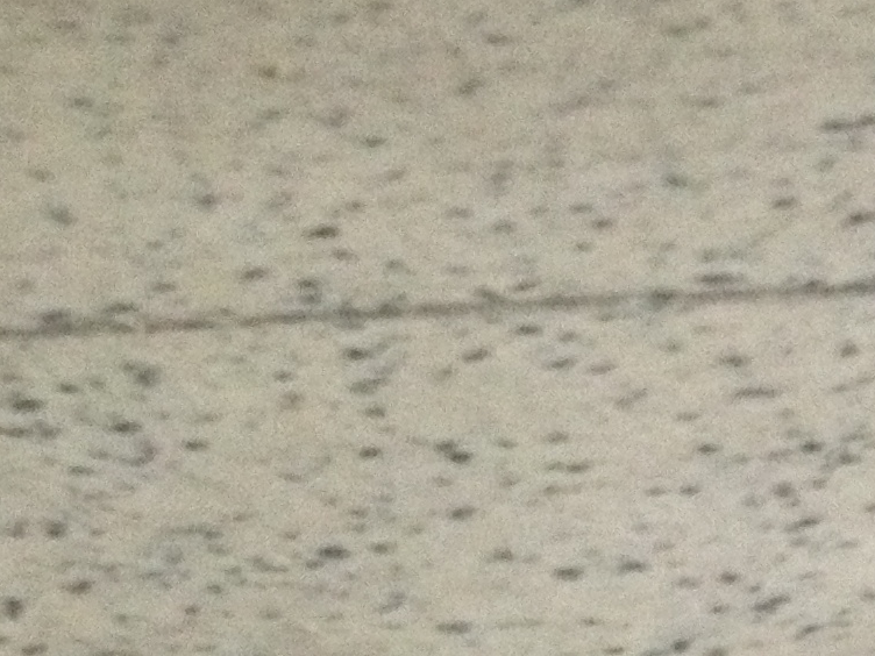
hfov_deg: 11.8
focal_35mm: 152
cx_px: 1673
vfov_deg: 9.1
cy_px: 1354
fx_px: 3842
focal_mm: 4.28
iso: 320
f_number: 2.4
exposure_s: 1/20
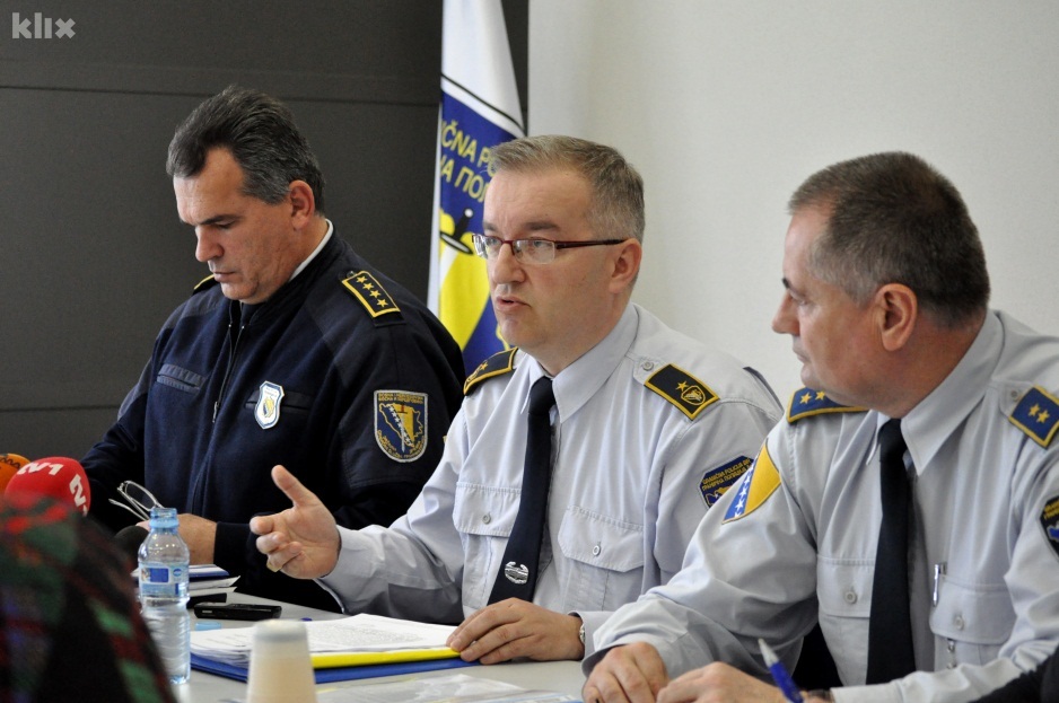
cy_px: 352
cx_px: 530
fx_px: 2424
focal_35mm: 82
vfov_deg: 16.5
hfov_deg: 24.6
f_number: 4.5
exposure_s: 1/160
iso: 2500
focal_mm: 55
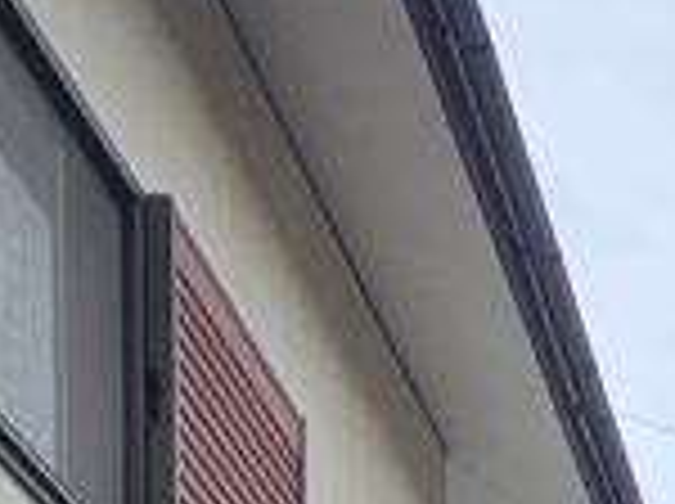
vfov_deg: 10.8
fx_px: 1733
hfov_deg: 18.4
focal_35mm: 89
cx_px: 1134
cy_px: 1526
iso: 50
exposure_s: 1/2049
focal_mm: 2.2
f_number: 2.2
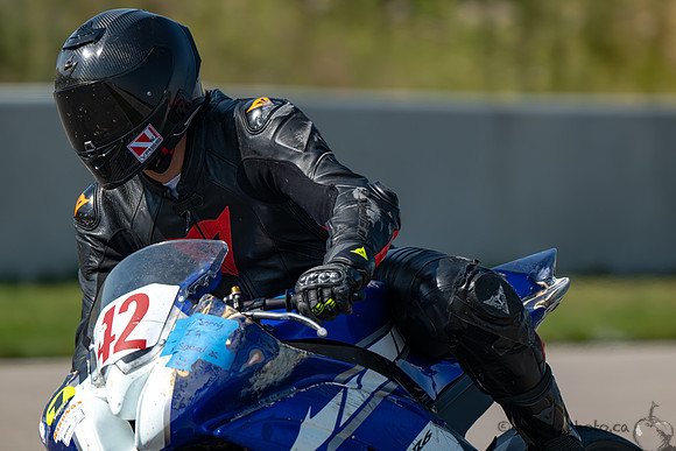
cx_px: 391
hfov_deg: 3.6
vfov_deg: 2.4
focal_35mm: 578
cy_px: 190
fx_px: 10850
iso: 220
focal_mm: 500
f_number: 6.3
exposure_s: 1/1250
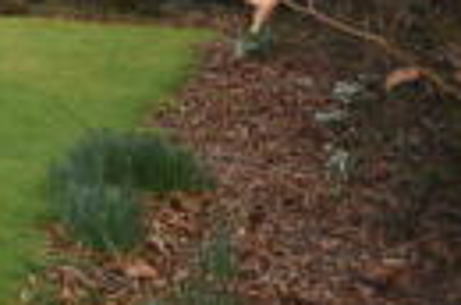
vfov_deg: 23.2
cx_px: -358
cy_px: -20
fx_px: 703
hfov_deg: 22.4
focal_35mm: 55
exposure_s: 1/200
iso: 125
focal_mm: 10
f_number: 5
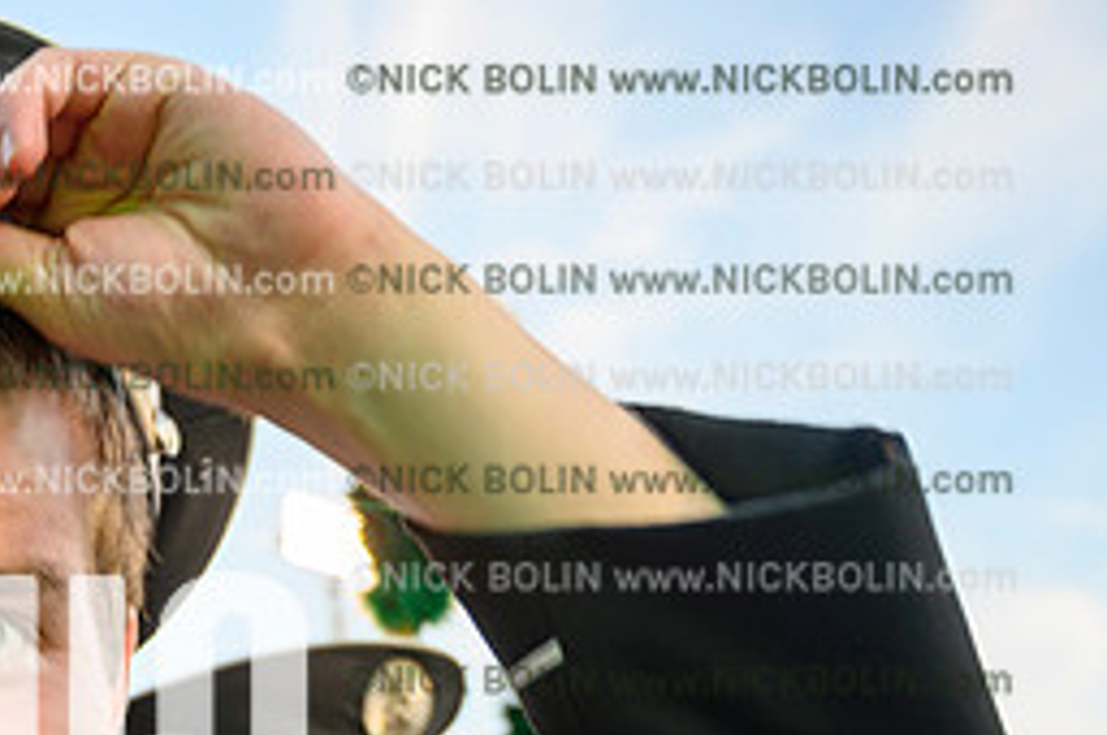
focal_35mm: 59
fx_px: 1812
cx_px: 0
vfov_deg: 21.9
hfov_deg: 31.4
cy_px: 778
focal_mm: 26
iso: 100
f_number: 4
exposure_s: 1/50
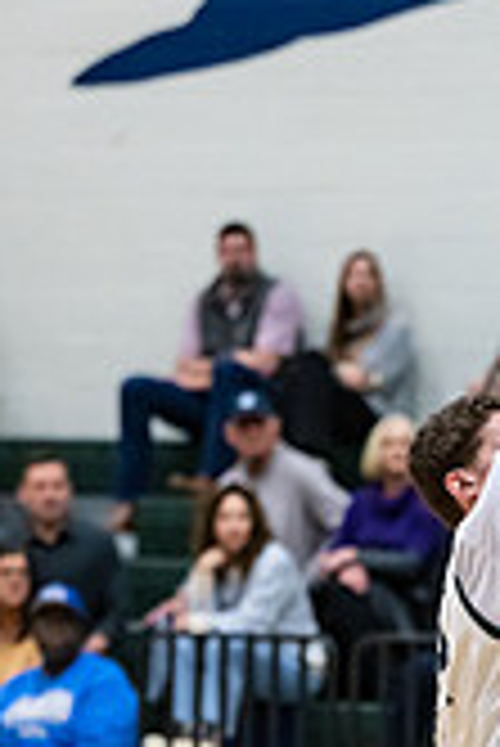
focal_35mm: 331
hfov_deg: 4.2
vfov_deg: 6.2
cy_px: 612
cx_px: 599
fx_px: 6881
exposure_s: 1/1000
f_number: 2.8
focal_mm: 122
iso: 6400
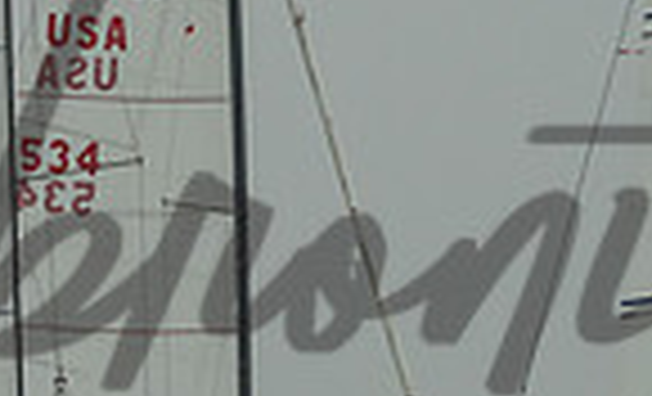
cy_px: 170
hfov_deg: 2.2
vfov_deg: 1.3
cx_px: 119
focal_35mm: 971
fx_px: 17115
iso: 800
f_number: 9
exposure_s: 1/3200
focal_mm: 200
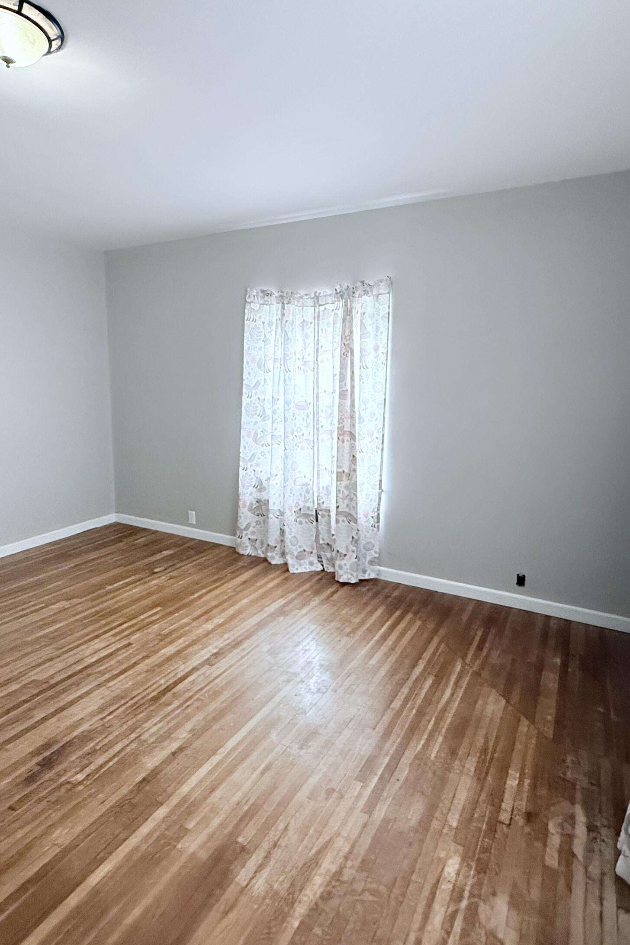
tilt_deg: -8.9
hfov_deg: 61.9
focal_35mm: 20
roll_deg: -0.8
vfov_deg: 84.0
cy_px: 470
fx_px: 525
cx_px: 296
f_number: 2.2
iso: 800
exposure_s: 1/60
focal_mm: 2.22
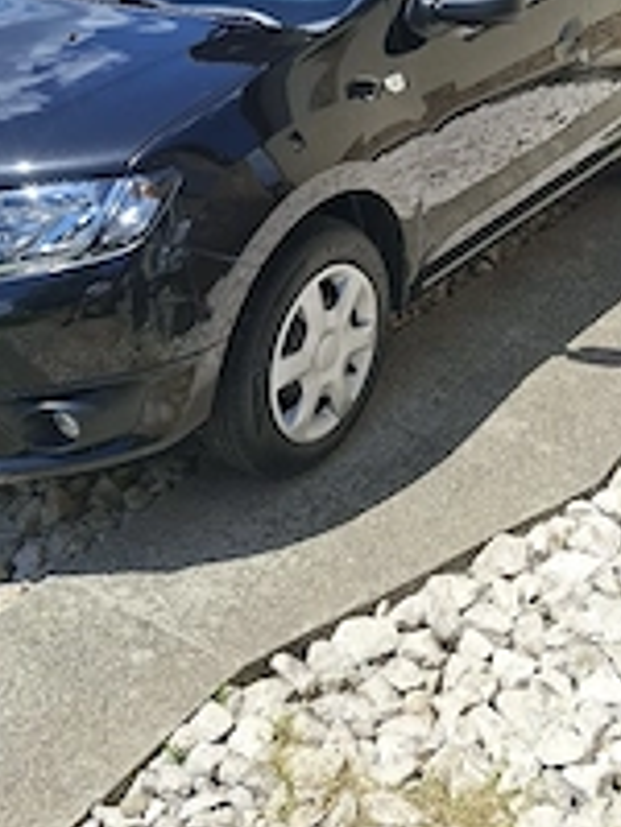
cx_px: 385
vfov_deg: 40.2
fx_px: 1100
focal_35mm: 46
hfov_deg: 31.4
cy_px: 215
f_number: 1.8
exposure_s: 1/2500
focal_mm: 5.54
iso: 50
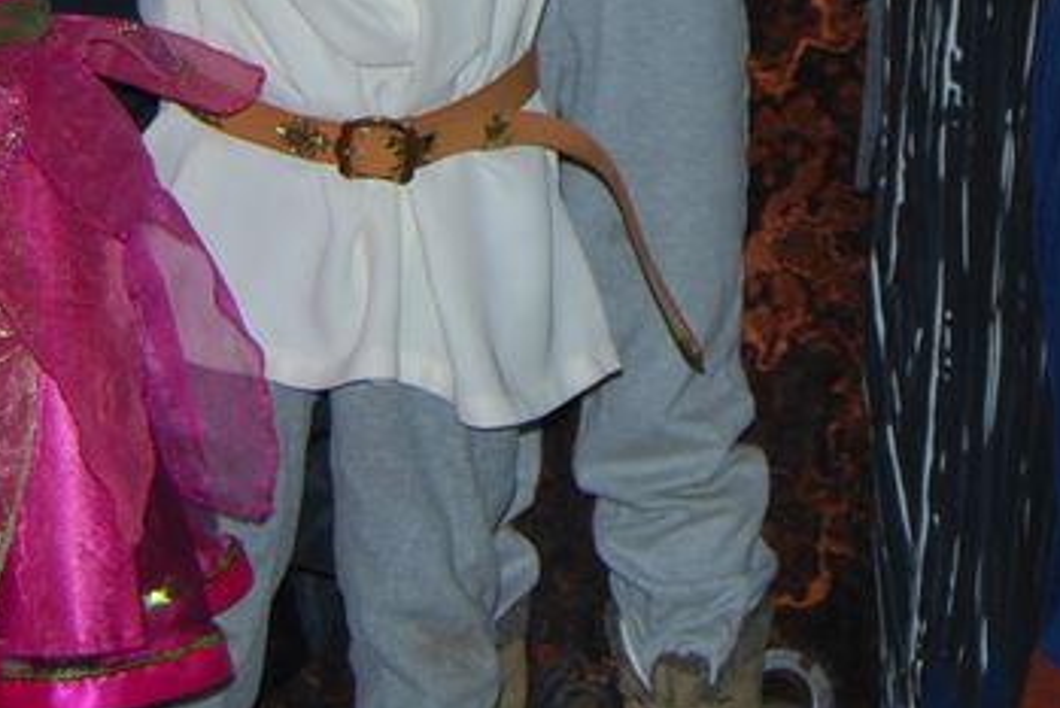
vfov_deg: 8.5
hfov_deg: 12.8
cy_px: -330
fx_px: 4663
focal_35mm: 158
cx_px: 1005
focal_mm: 23
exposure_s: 1/60
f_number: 3.8
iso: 200
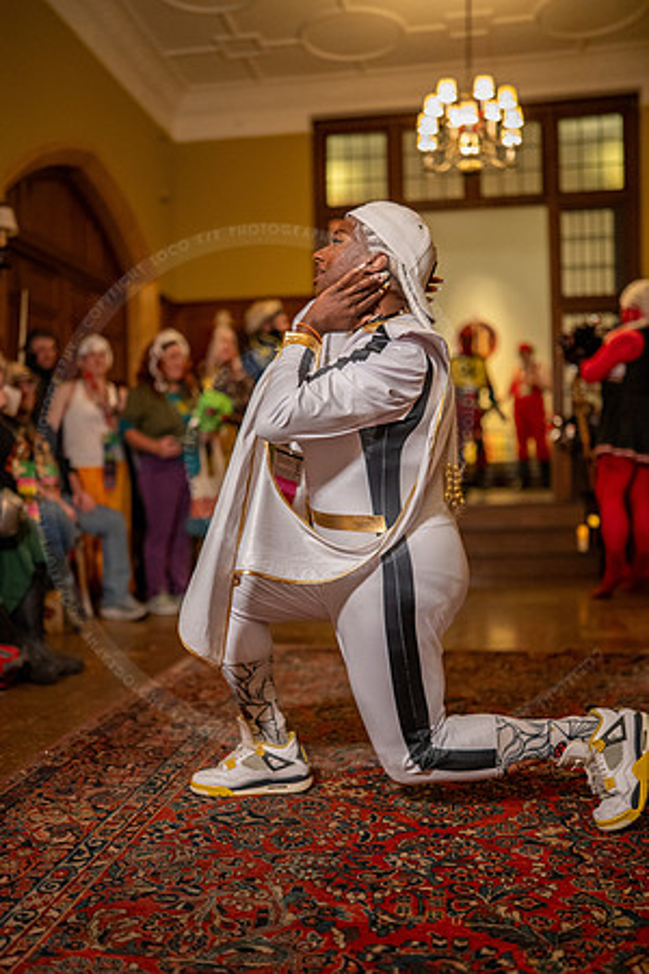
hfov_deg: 37.9
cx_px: 324
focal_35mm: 35
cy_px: 487
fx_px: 946
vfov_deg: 54.4
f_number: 1.2
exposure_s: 1/320
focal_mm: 35
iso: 3200
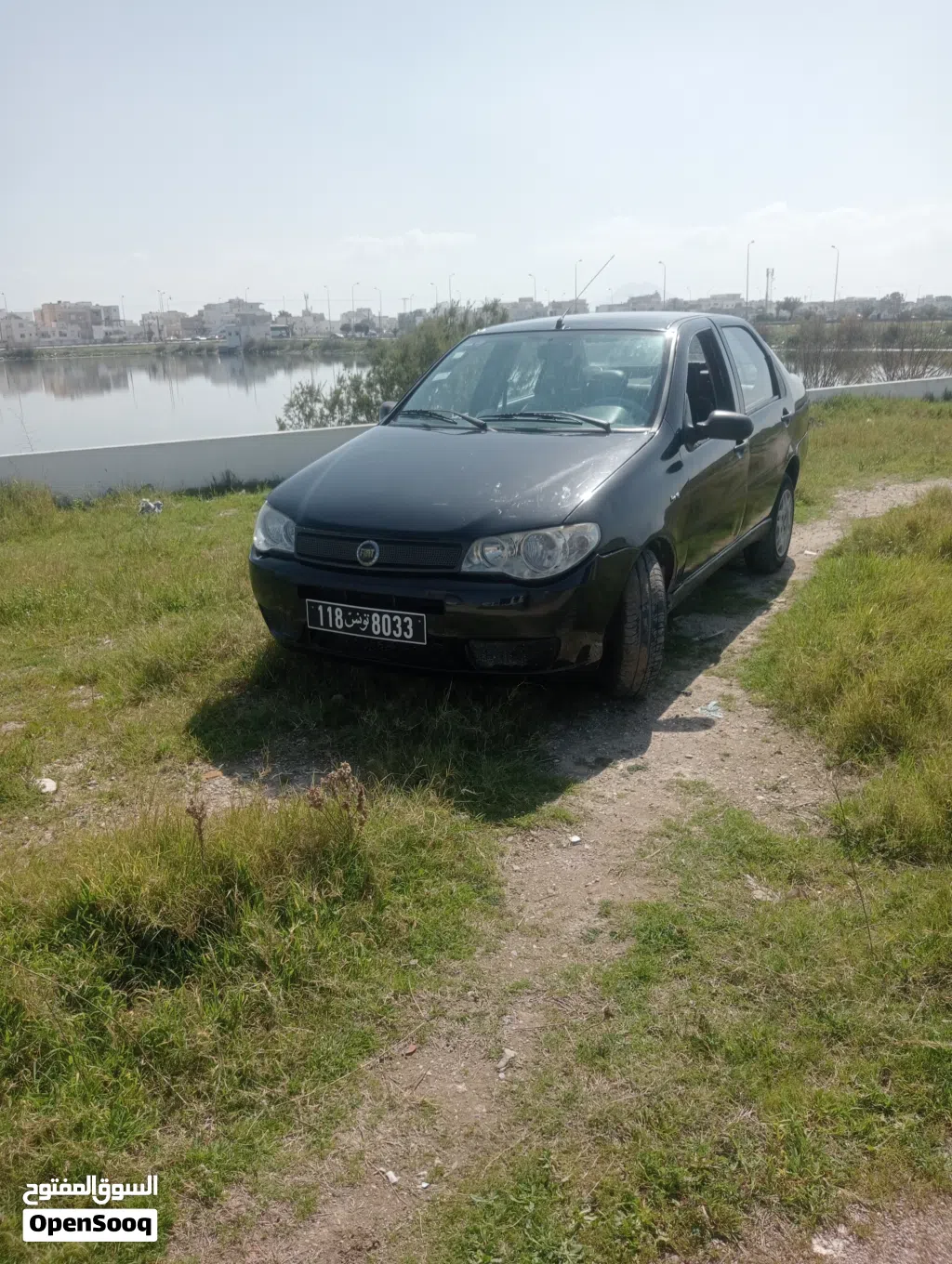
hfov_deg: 49.9
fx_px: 1024
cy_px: 632
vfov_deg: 63.4
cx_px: 476
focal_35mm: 28
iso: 114
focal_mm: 4.04
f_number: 1.8
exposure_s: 1/1157
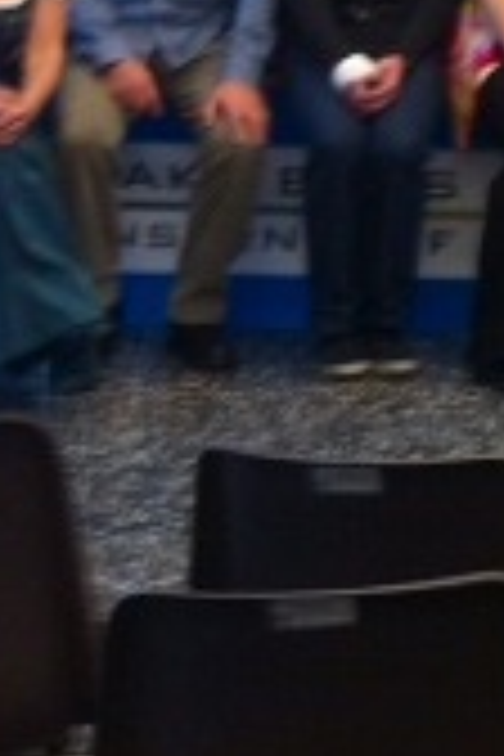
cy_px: -212
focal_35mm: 130
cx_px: 1228
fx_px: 2730
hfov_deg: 9.4
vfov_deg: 15.1
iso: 80
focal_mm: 3.85
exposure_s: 1/17
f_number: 2.8
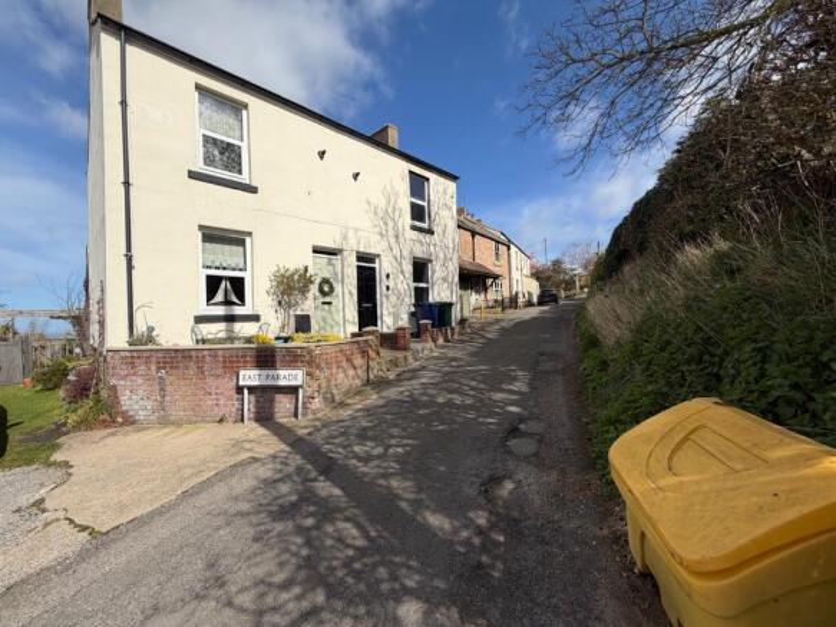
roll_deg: +1.2
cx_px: 418
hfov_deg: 102.1
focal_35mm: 14
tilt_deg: +1.2
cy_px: 314
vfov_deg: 85.7
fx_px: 338
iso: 20
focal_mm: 2.22
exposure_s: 1/1312
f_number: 2.2
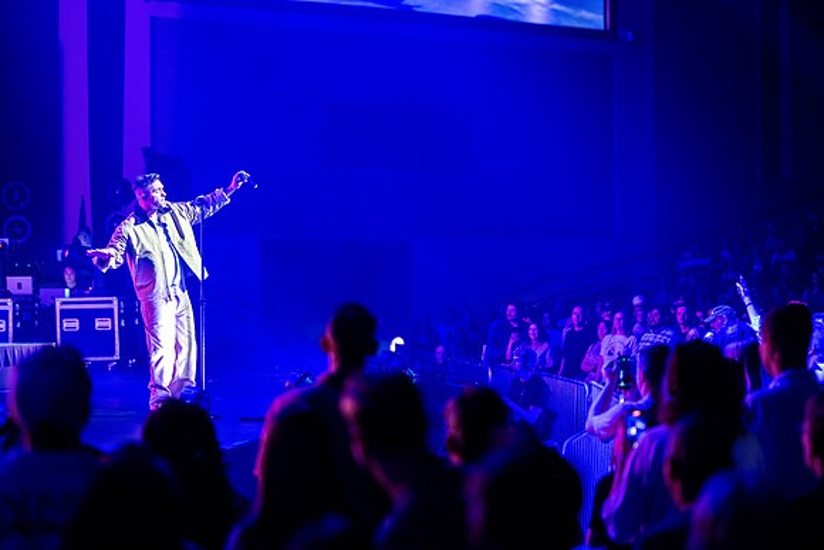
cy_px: 237
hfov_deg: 21.1
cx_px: 398
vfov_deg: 14.1
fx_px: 2215
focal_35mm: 97
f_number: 1.8
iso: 4000
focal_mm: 85
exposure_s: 1/100
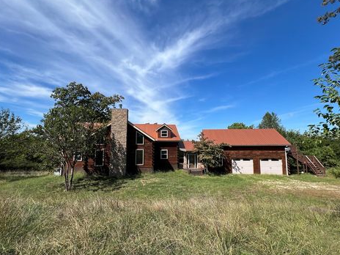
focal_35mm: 14
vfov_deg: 85.7
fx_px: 138
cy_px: 129
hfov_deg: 102.0
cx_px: 178
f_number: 1.8
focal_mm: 1.57
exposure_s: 1/1597
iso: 32
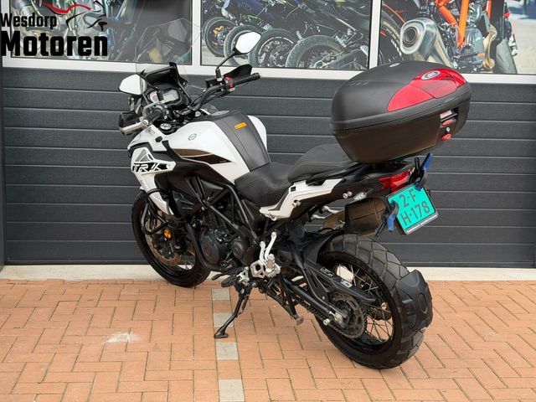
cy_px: 201
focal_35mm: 48
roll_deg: -2.1
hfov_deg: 39.7
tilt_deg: -8.7
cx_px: 268
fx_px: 743
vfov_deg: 30.3
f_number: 1.78
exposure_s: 1/493
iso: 80
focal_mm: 6.76
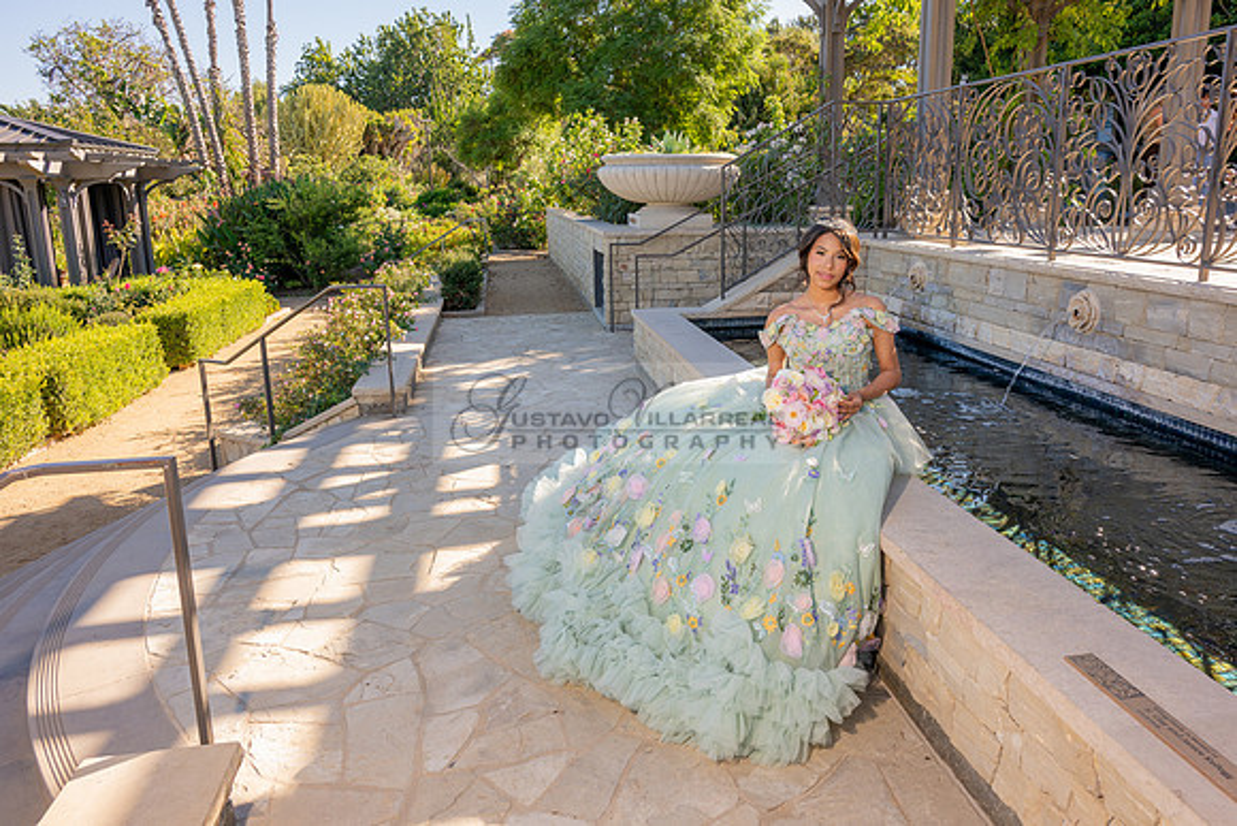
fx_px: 904
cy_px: 373
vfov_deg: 49.0
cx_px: 678
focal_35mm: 26
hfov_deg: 68.6
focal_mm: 24
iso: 200
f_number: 7.1
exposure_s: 1/200
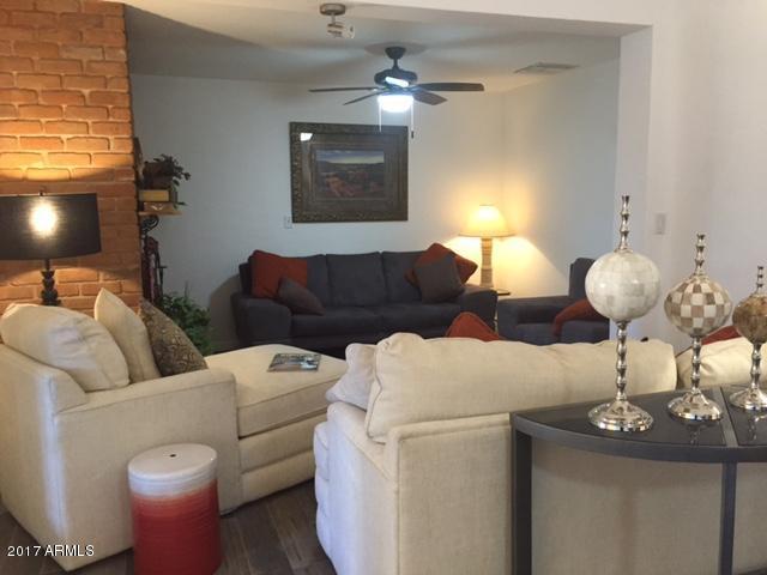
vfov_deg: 48.2
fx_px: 643
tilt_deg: -8.4
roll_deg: +0.7
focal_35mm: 29
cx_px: 384
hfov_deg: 61.7
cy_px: 288
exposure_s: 1/30
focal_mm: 4.15
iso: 250
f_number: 2.2
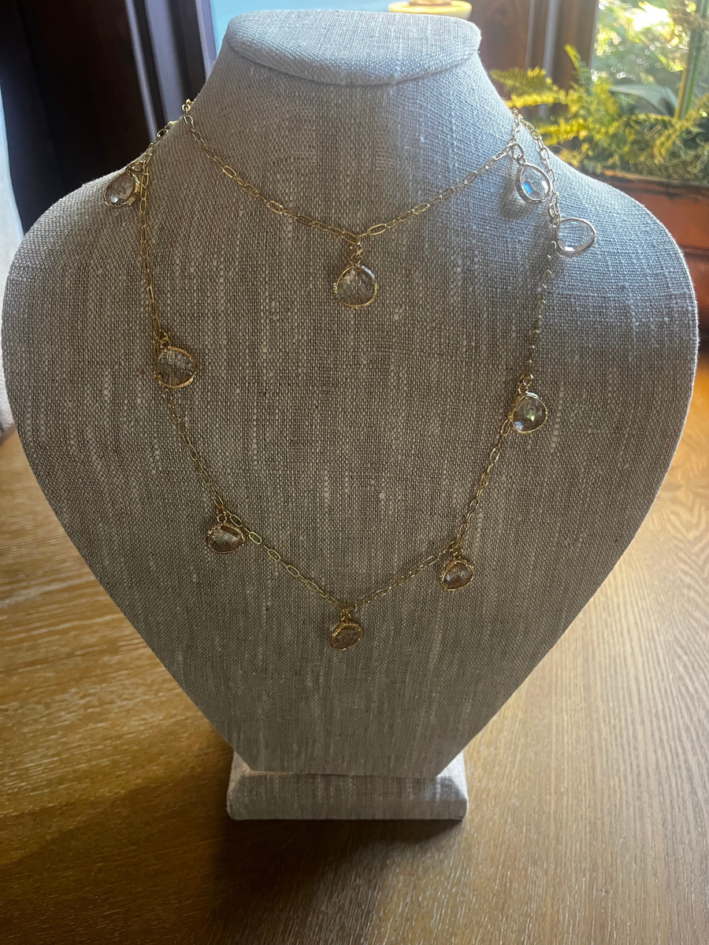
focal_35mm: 26
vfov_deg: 67.3
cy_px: 472
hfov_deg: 53.1
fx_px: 710
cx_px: 354
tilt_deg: -36.1
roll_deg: +1.6
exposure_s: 1/60
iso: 250
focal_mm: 5.1
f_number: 1.6
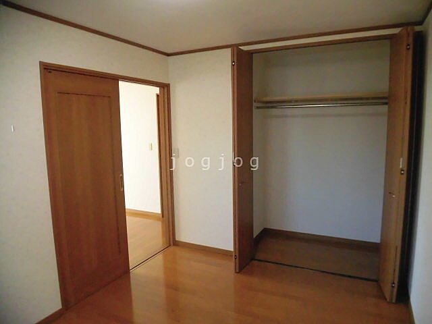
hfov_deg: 71.6
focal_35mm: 24
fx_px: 300
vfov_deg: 56.8
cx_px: 216
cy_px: 162
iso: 800
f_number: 3.1
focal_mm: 4.3
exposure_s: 1/200
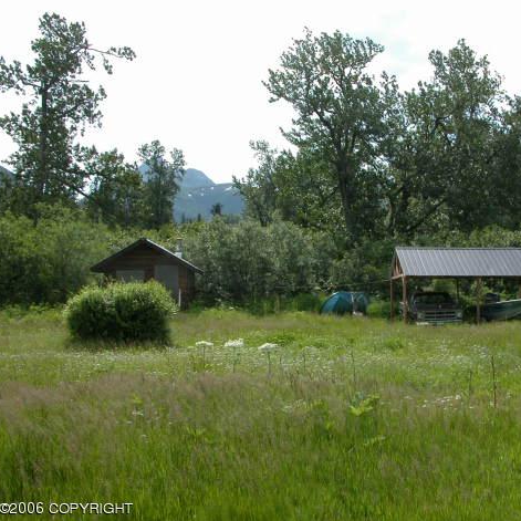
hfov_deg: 39.6
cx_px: 346
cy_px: 258
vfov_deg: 40.0
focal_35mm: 42
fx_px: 715
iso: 100
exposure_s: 1/319
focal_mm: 8.9
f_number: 6.3
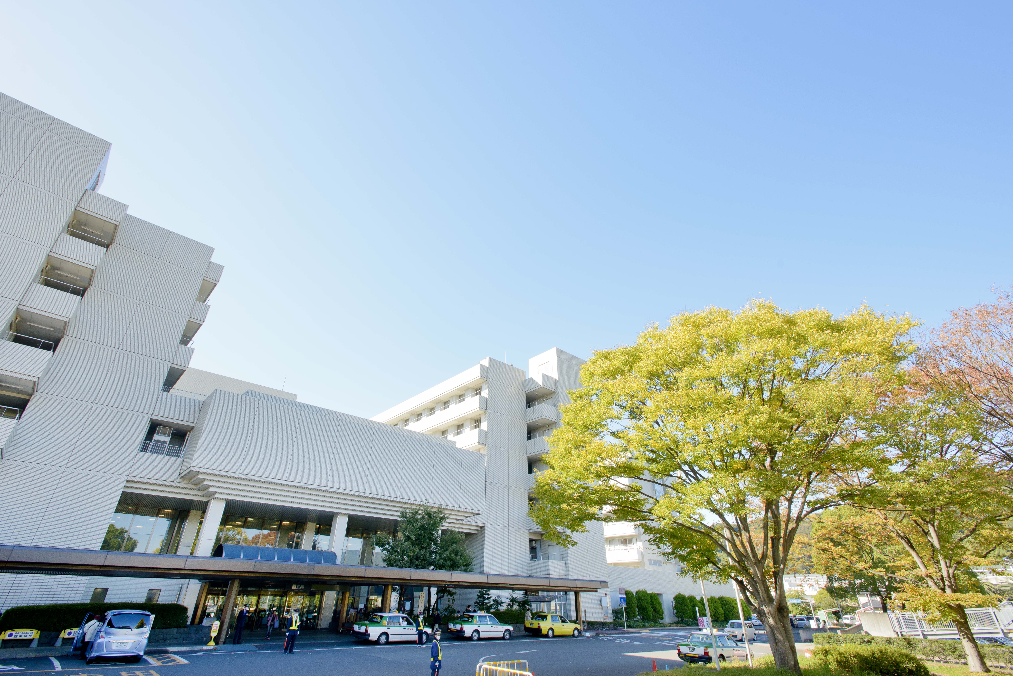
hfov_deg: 93.3
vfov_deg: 70.5
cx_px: 506
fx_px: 478
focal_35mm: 17
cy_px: 338
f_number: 10
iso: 320
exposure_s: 1/125
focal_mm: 17
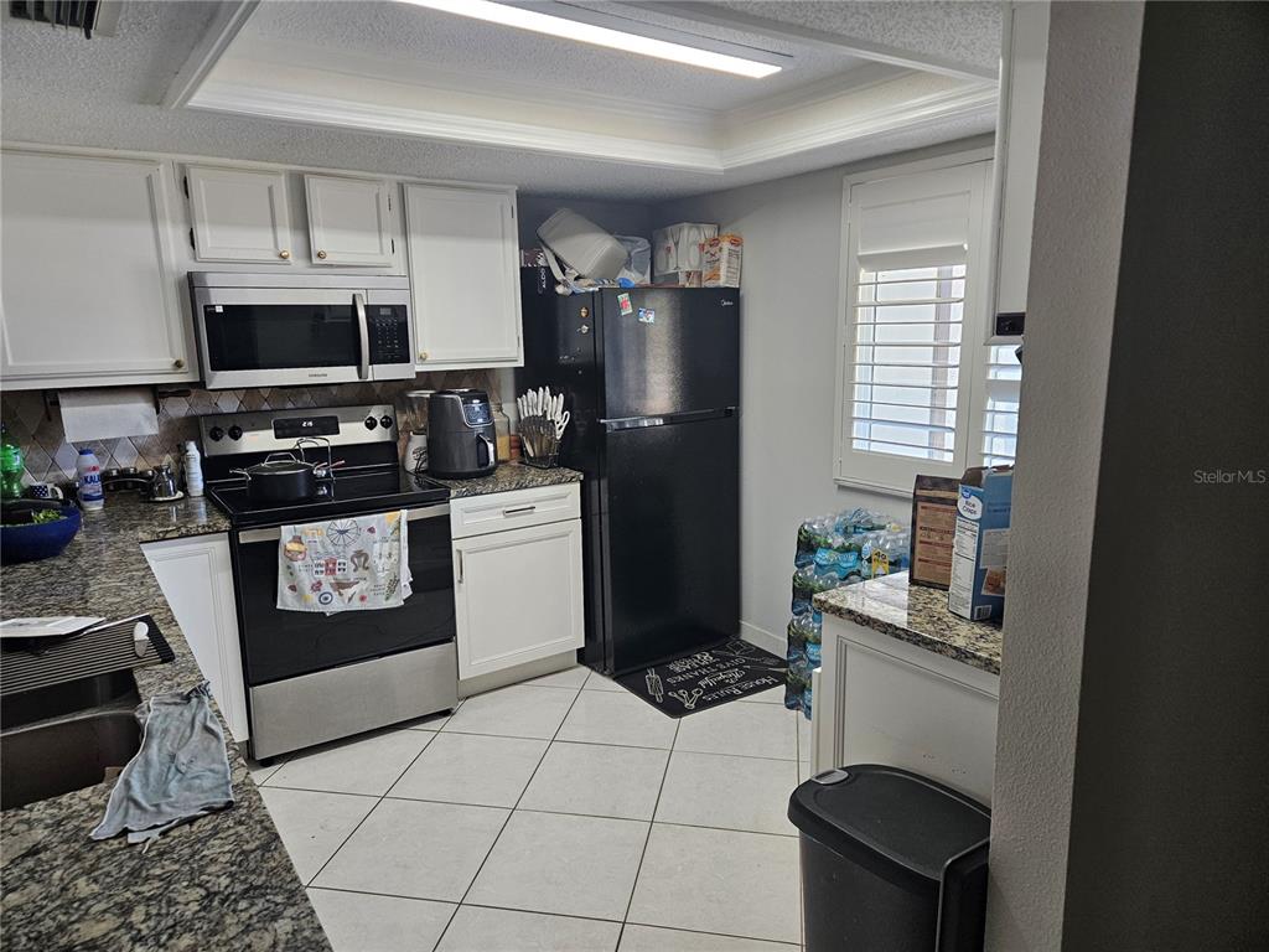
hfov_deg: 73.9
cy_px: 476
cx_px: 634
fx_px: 843
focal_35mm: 23
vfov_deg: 58.9
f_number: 1.8
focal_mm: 5.4
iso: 200
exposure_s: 1/120
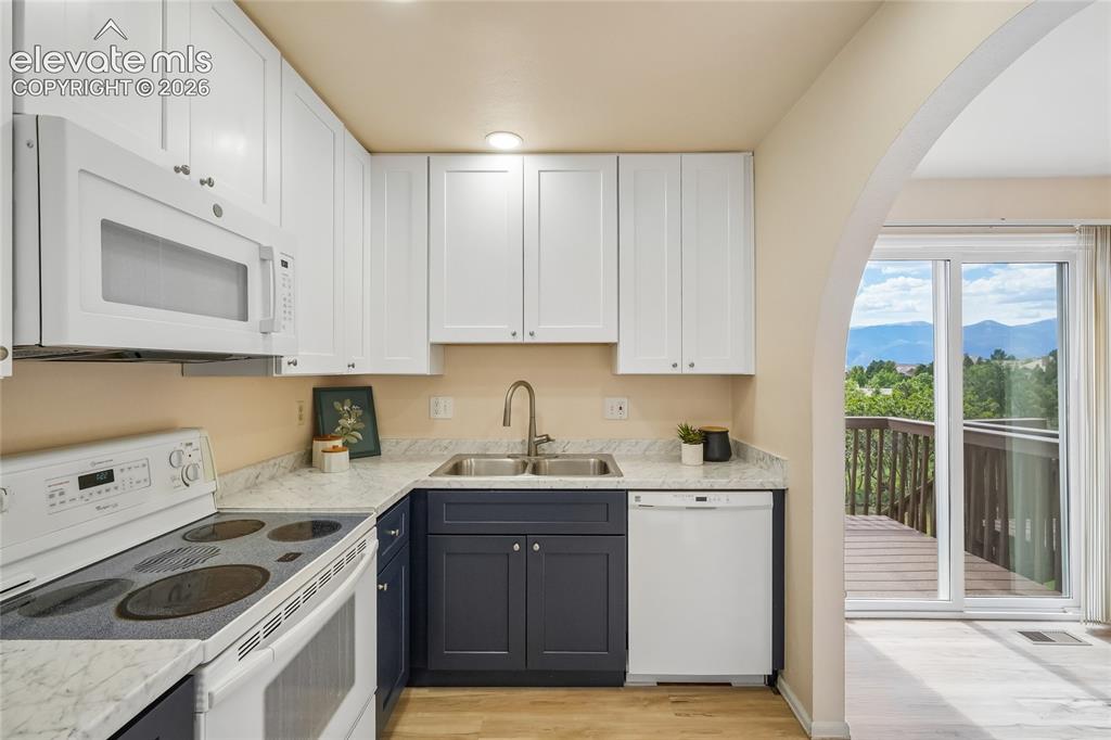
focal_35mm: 15
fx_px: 463
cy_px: 370
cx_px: 556
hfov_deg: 100.4
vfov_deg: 77.3
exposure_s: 1/80
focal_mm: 10
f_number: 8
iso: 800
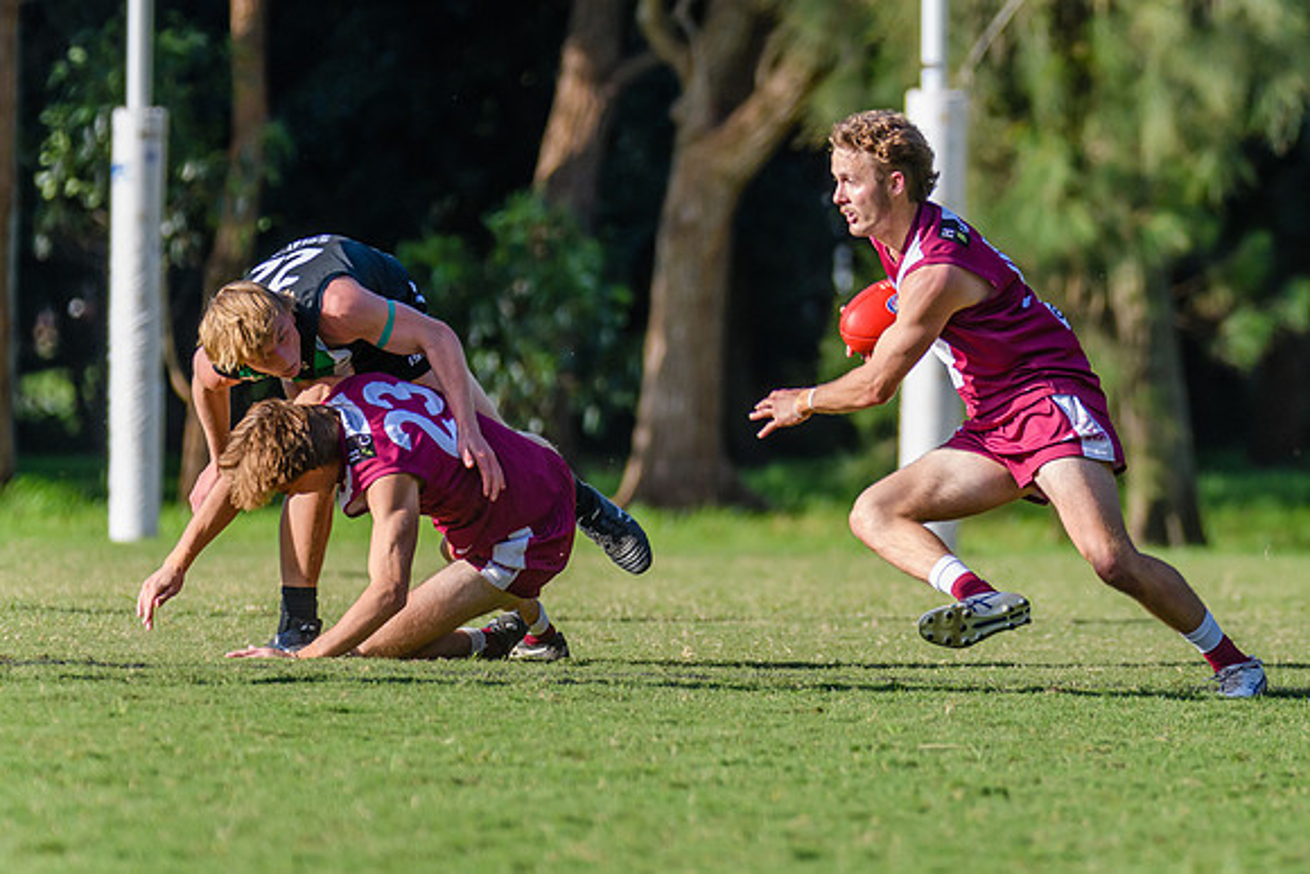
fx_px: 16470
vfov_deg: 3.0
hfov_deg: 4.6
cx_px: 1083
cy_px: 336
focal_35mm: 453
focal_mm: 250
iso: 800
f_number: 4
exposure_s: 1/2500
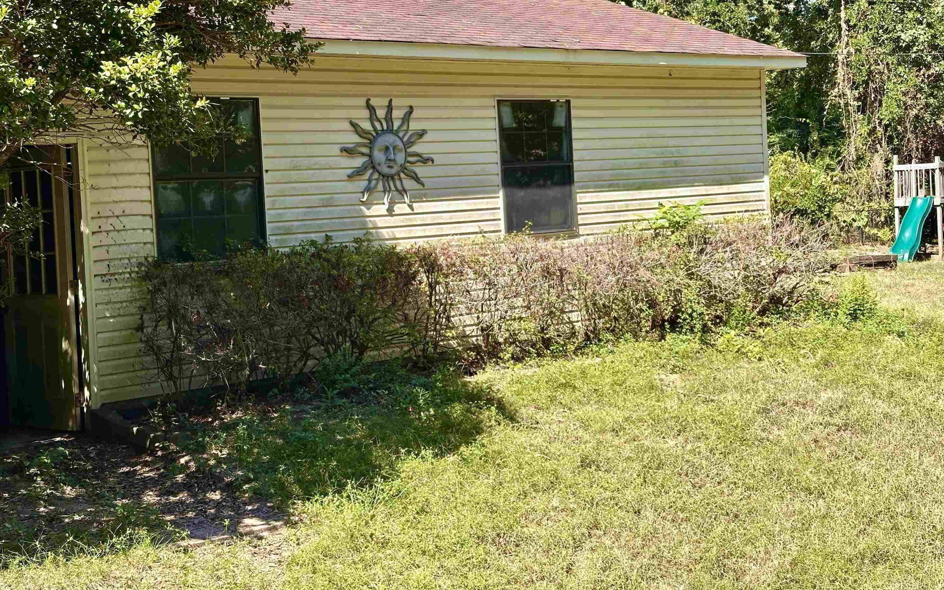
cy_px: 246
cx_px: 478
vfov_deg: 24.4
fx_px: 1364
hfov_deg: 38.2
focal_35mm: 53
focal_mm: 6.86
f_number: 1.78
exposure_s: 1/1171
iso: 64
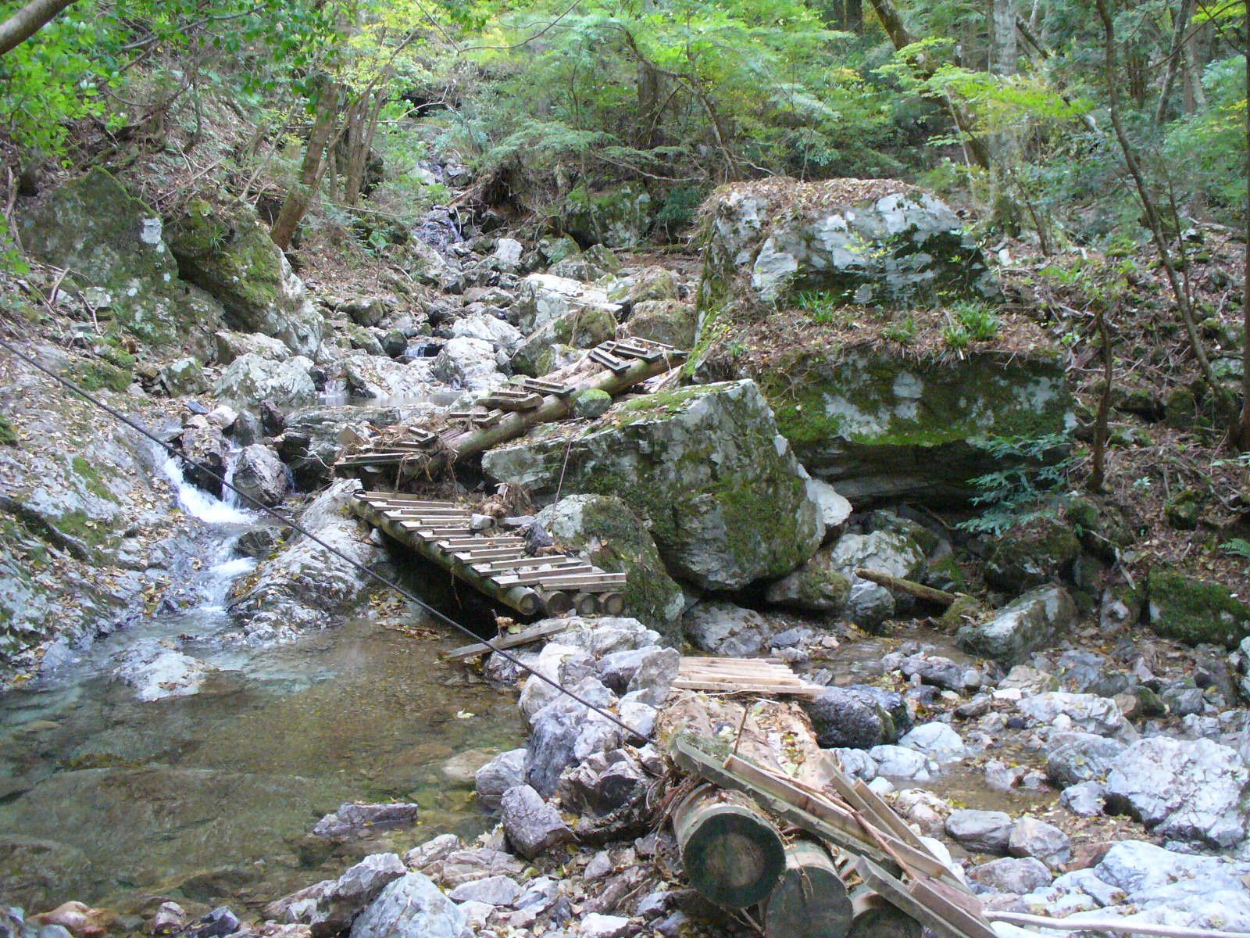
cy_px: 469
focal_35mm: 37
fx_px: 1336
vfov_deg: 38.7
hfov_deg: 50.1
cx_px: 625
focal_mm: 6.1
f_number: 2.8
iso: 400
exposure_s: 1/50
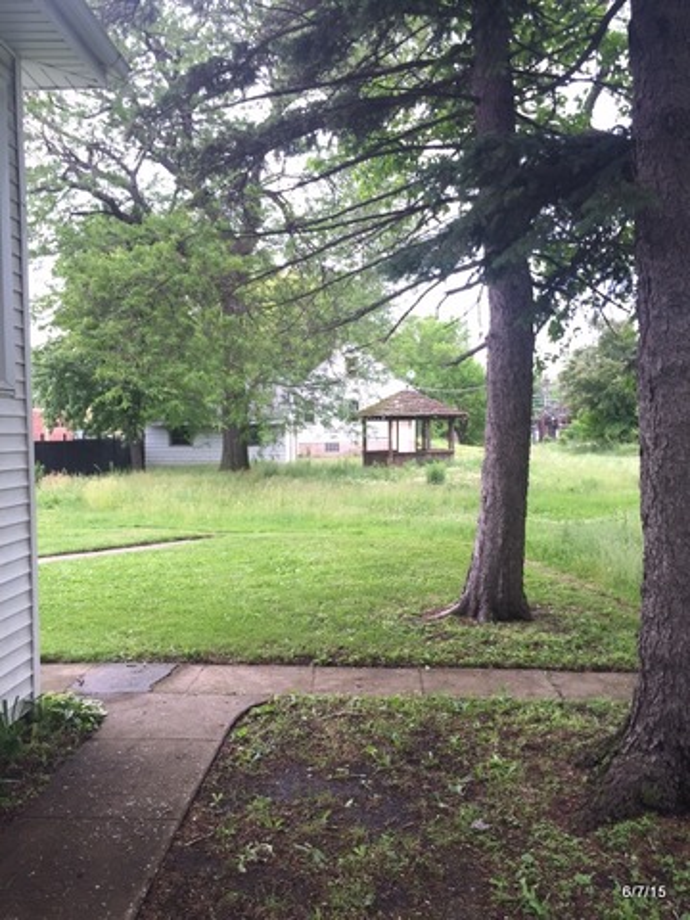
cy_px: 460
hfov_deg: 48.2
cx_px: 345
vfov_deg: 61.7
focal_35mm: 29
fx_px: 771
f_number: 2.2
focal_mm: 4.15
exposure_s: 1/60
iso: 32
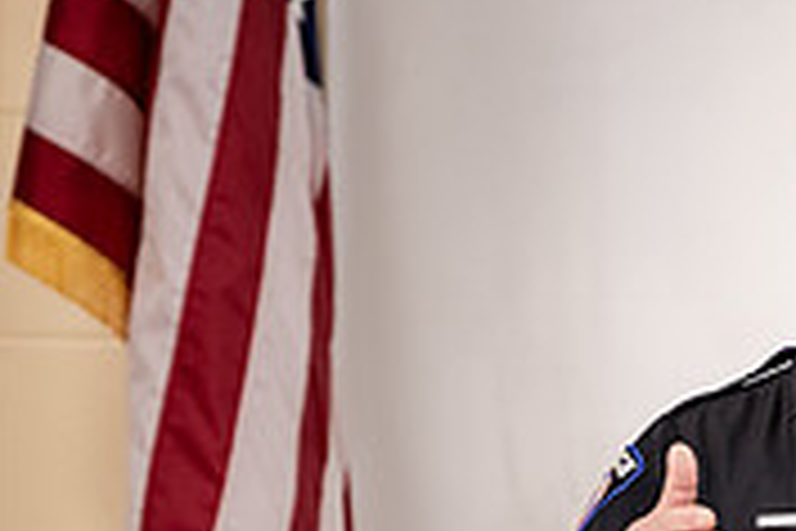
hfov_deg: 3.3
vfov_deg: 2.2
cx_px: 1003
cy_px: 587
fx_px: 13752
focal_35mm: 622
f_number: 3.2
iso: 1600
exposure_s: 1/200
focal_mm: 190
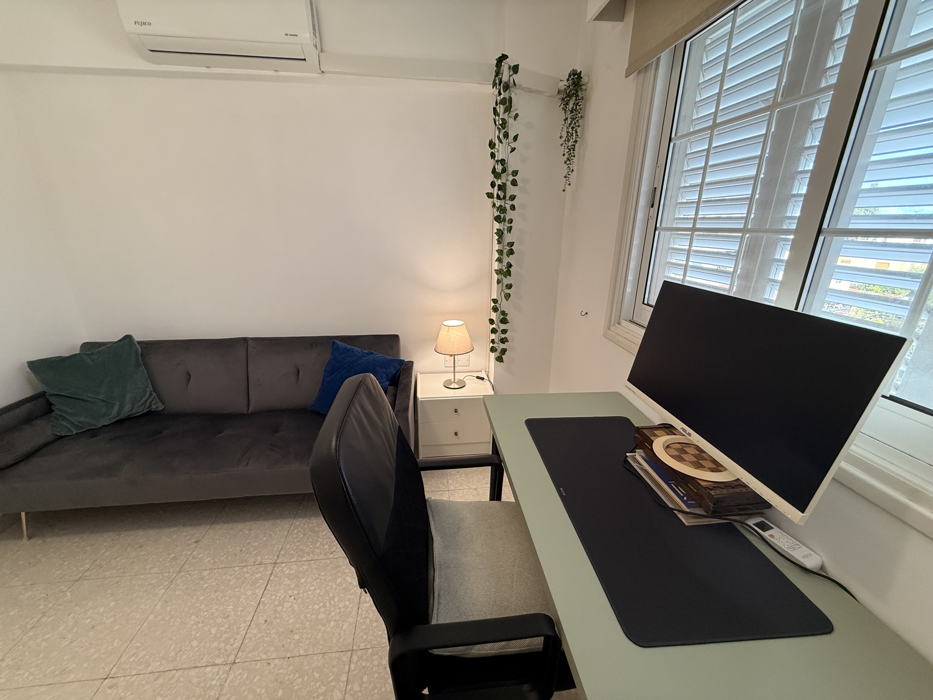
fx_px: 377
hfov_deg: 102.1
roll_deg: -0.9
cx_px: 466
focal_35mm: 14
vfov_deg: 85.7
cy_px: 350
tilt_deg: -18.0
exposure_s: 1/100
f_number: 2.2
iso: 250
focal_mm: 2.22
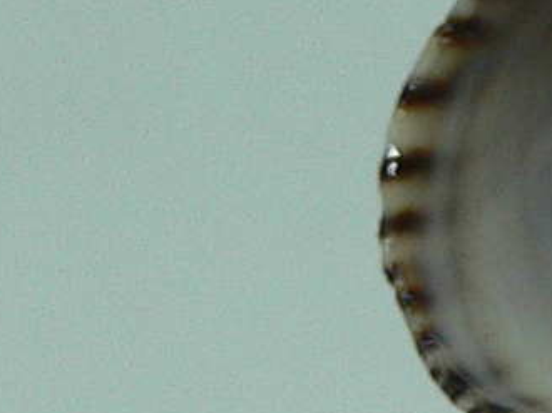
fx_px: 3410
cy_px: 298
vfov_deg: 6.9
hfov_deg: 8.9
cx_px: 992
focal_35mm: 214
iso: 100
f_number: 2.8
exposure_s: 1/60
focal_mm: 4.6
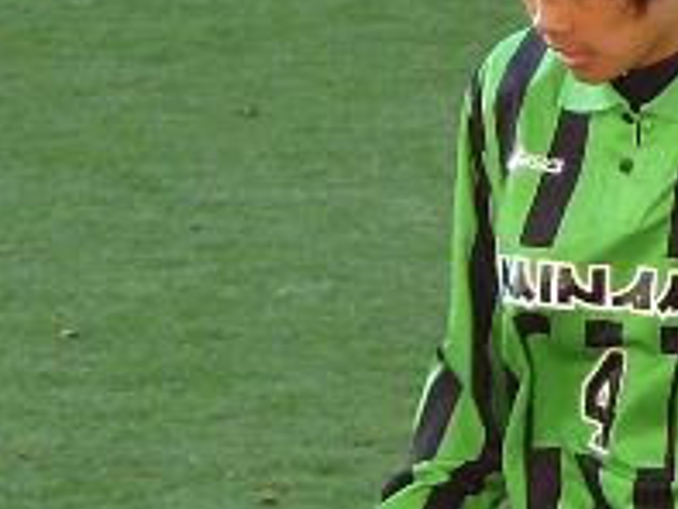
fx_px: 20402
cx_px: 657
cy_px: 371
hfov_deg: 1.9
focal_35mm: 1041
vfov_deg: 1.4
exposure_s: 1/160
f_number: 4.1
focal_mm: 38
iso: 200
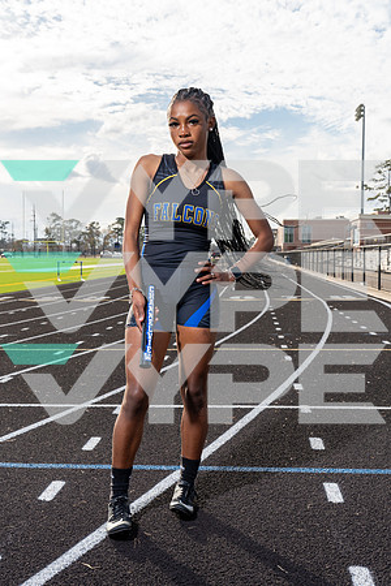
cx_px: 196
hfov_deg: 33.4
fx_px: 652
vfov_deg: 48.5
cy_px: 293
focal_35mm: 40
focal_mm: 40
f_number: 9
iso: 160
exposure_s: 1/250
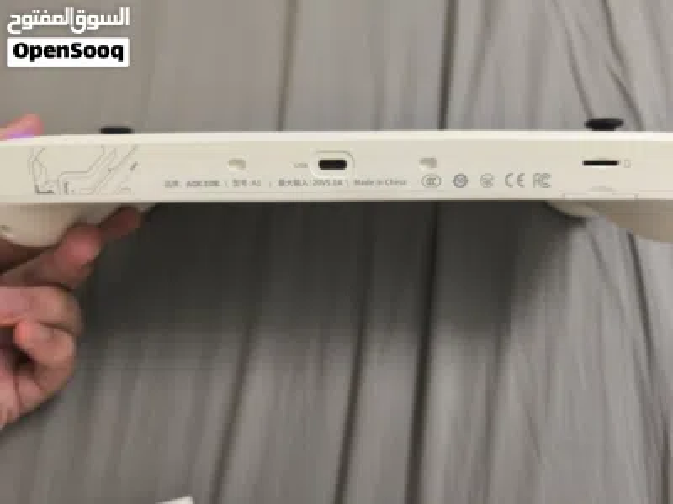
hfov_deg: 73.9
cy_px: 252
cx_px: 336
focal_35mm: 23
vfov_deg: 58.9
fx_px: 447
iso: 640
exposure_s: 1/33.3
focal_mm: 6.57
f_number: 1.6
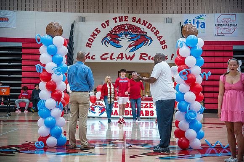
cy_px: 81
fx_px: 508
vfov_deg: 18.2
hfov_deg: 27.0
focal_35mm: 75
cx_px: 122
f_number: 4
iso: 2000
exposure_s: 1/320
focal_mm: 75
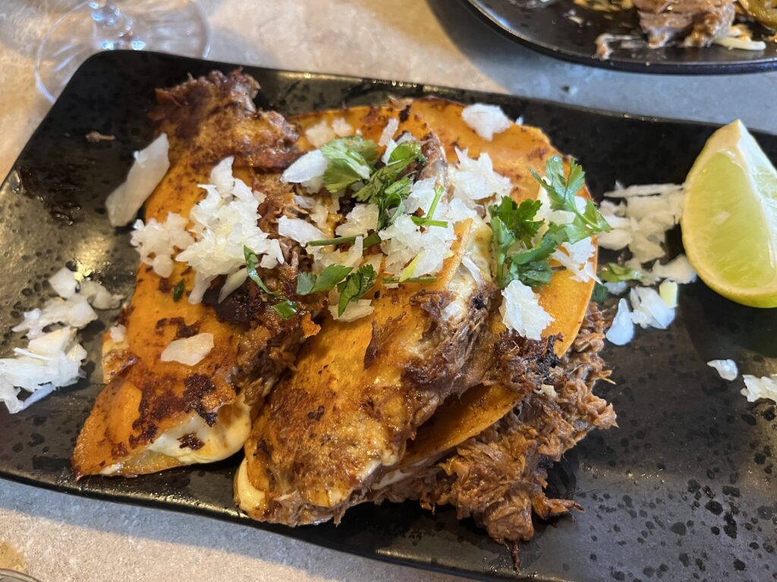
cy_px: 291
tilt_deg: -64.7
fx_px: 584
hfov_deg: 67.3
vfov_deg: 53.1
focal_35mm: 26
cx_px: 388
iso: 500
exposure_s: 1/54
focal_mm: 5.1
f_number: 1.6
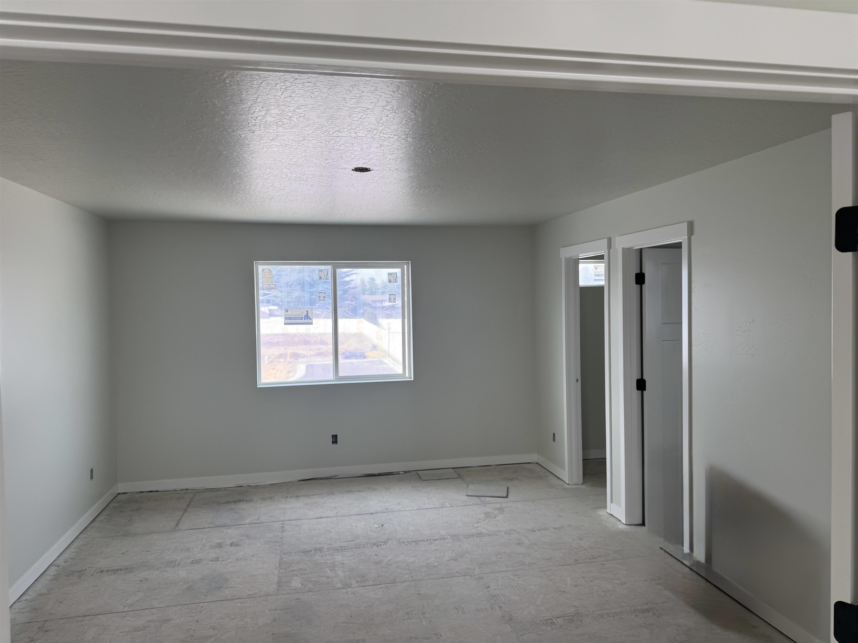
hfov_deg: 71.6
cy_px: 322
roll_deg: +2.1
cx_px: 429
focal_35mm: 24
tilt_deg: -2.1
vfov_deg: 56.8
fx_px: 595
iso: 80
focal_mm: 6.76
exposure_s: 1/197
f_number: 1.78
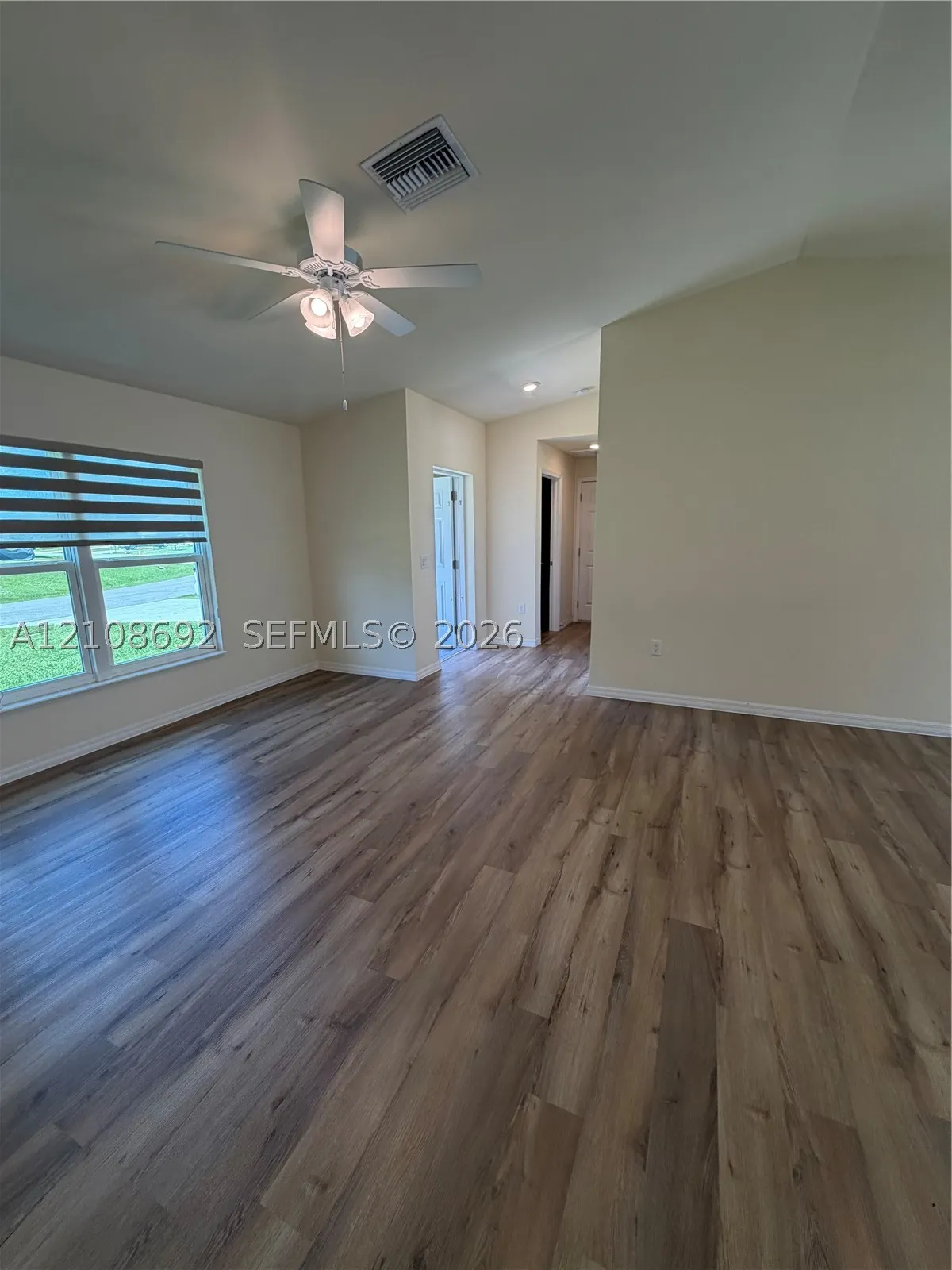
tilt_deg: -11.3
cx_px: 476
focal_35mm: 14
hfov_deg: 85.7
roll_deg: +0.8
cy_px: 635
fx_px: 513
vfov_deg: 102.1
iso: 100
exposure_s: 1/120
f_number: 2.2
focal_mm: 2.22
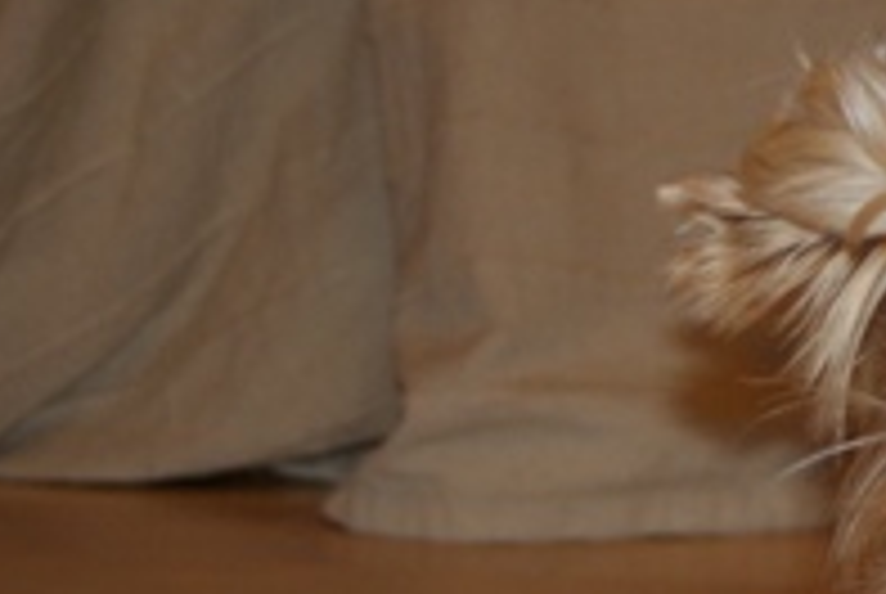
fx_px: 4206
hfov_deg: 11.5
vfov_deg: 8.1
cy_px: 230
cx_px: 1394
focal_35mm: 171
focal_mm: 35
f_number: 5.6
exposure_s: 1/60
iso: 400
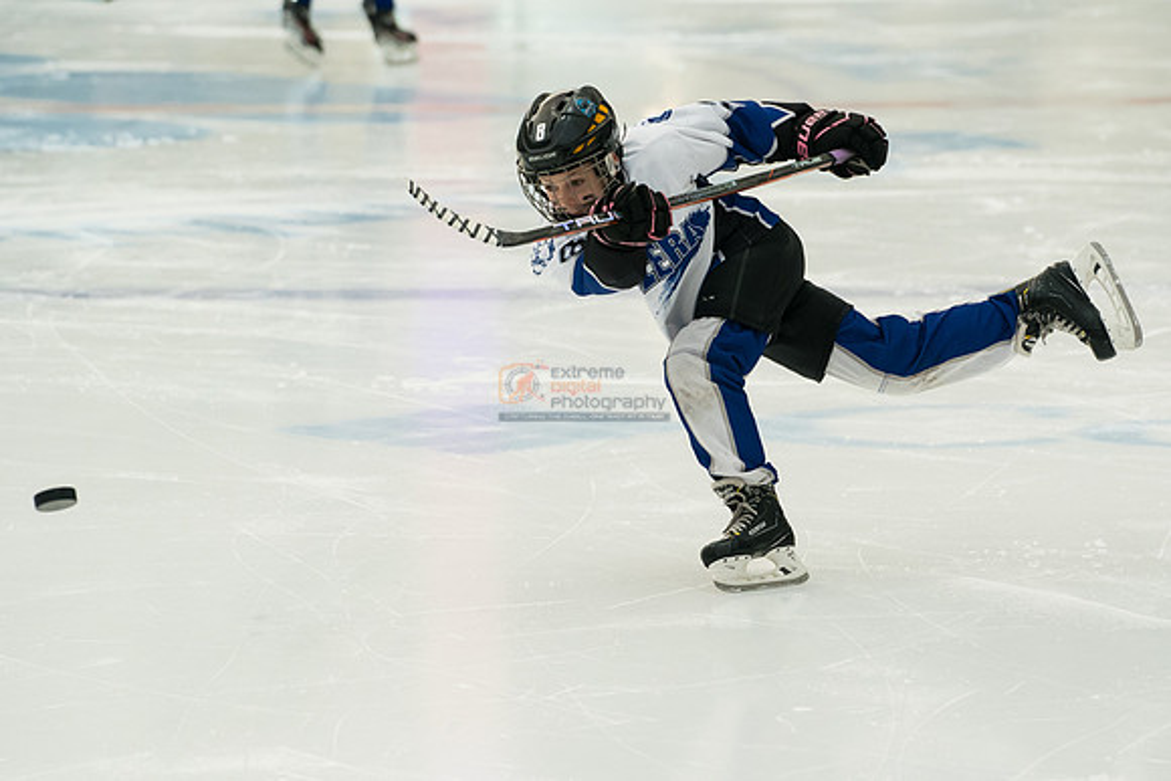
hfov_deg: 8.0
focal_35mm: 256
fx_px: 8344
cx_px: 633
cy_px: 422
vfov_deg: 5.4
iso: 1600
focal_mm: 150
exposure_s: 1/1600
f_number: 3.5
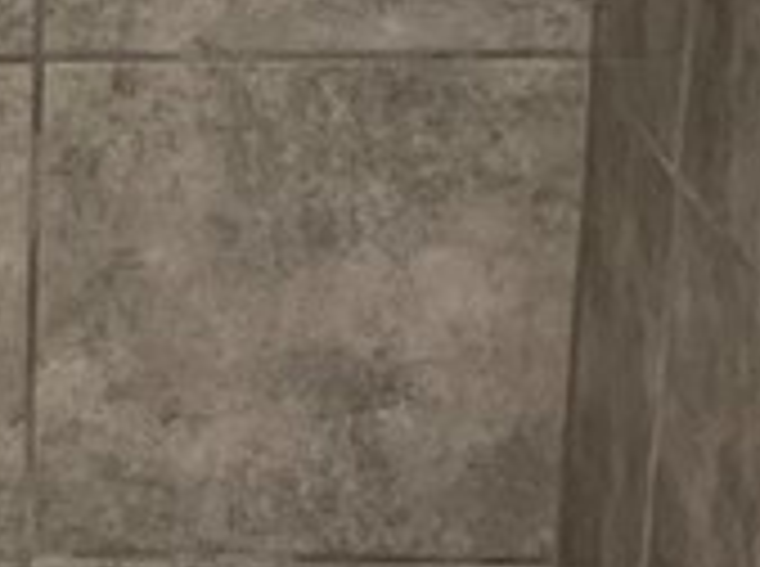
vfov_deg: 9.4
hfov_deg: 11.3
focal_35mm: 158
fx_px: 3462
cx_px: -791
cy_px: 194
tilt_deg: -19.1
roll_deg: +3.6
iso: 160
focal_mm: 4.25
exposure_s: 1/60
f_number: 1.8
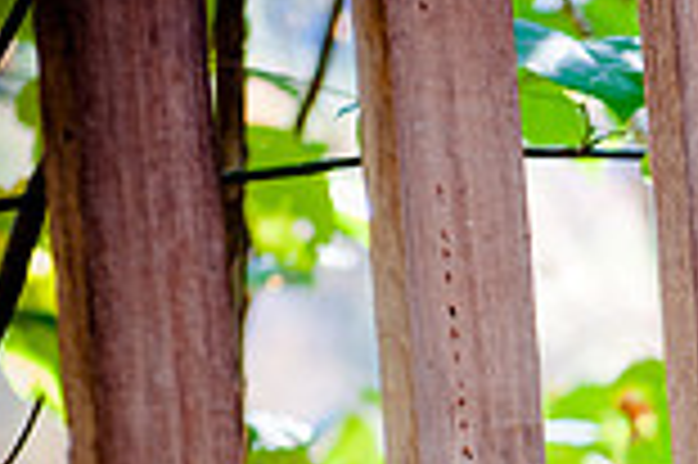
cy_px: 701
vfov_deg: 3.5
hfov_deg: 5.2
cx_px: 1279
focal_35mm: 392
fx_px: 7592
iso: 200
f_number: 4
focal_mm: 70
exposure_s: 1/100
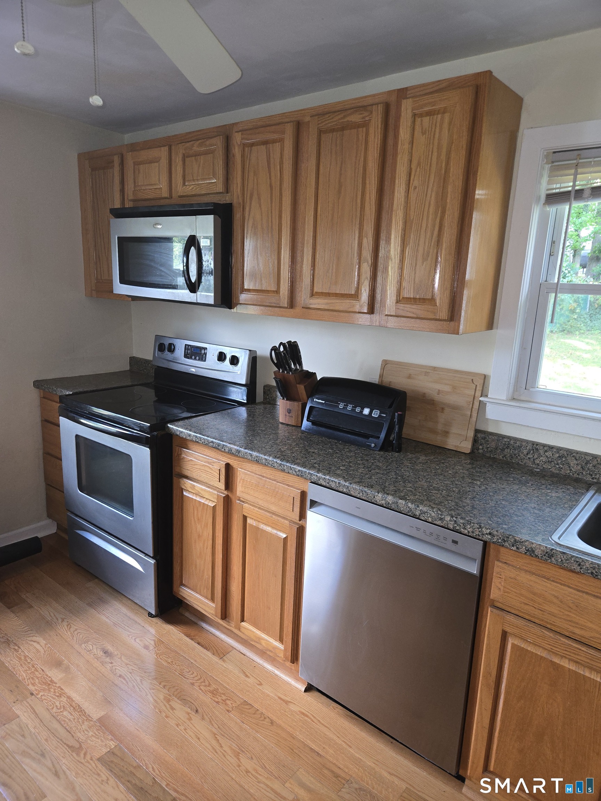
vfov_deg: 73.9
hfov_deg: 58.9
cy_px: 400
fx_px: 532
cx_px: 300
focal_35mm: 23
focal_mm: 5.4
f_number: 1.8
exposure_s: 1/24
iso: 100
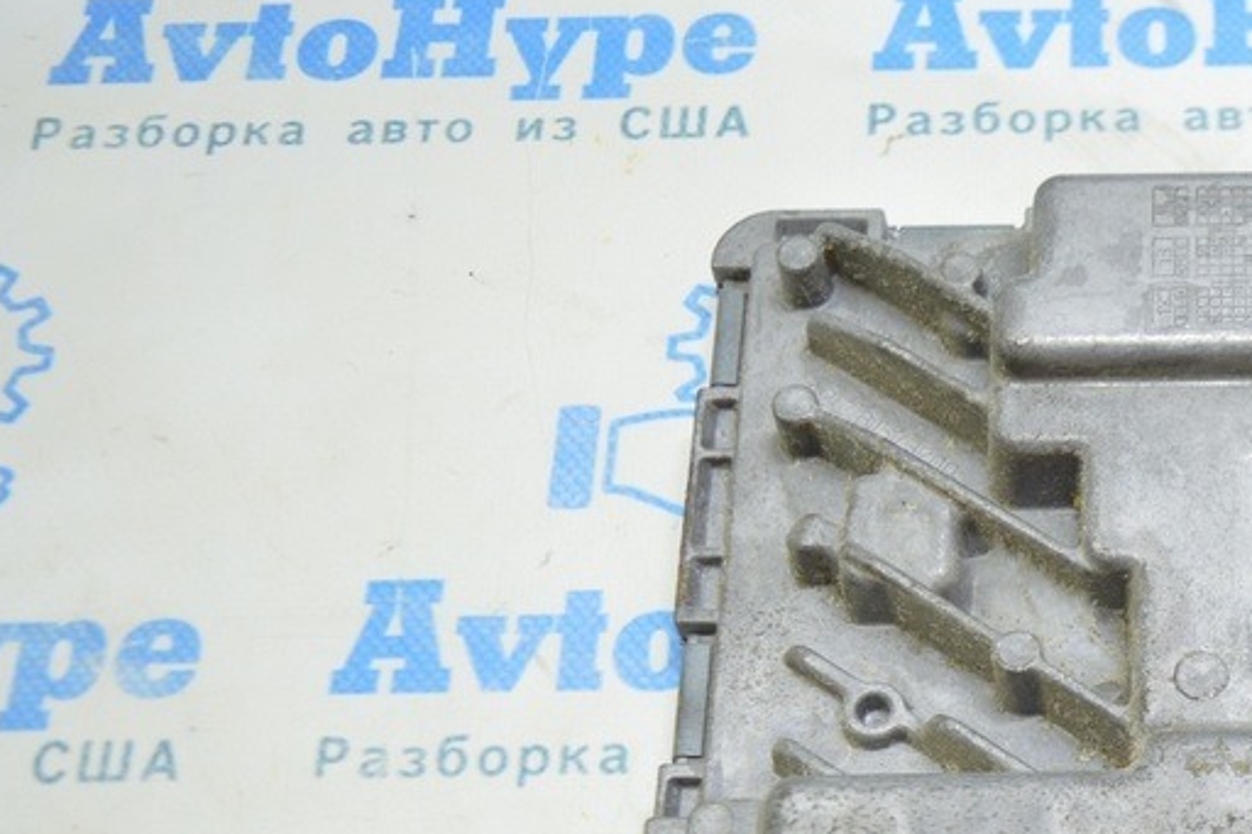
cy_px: 764
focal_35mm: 66
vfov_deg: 20.2
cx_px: 1208
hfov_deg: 28.9
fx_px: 2294
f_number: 3.8
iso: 400
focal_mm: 22
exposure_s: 1/40
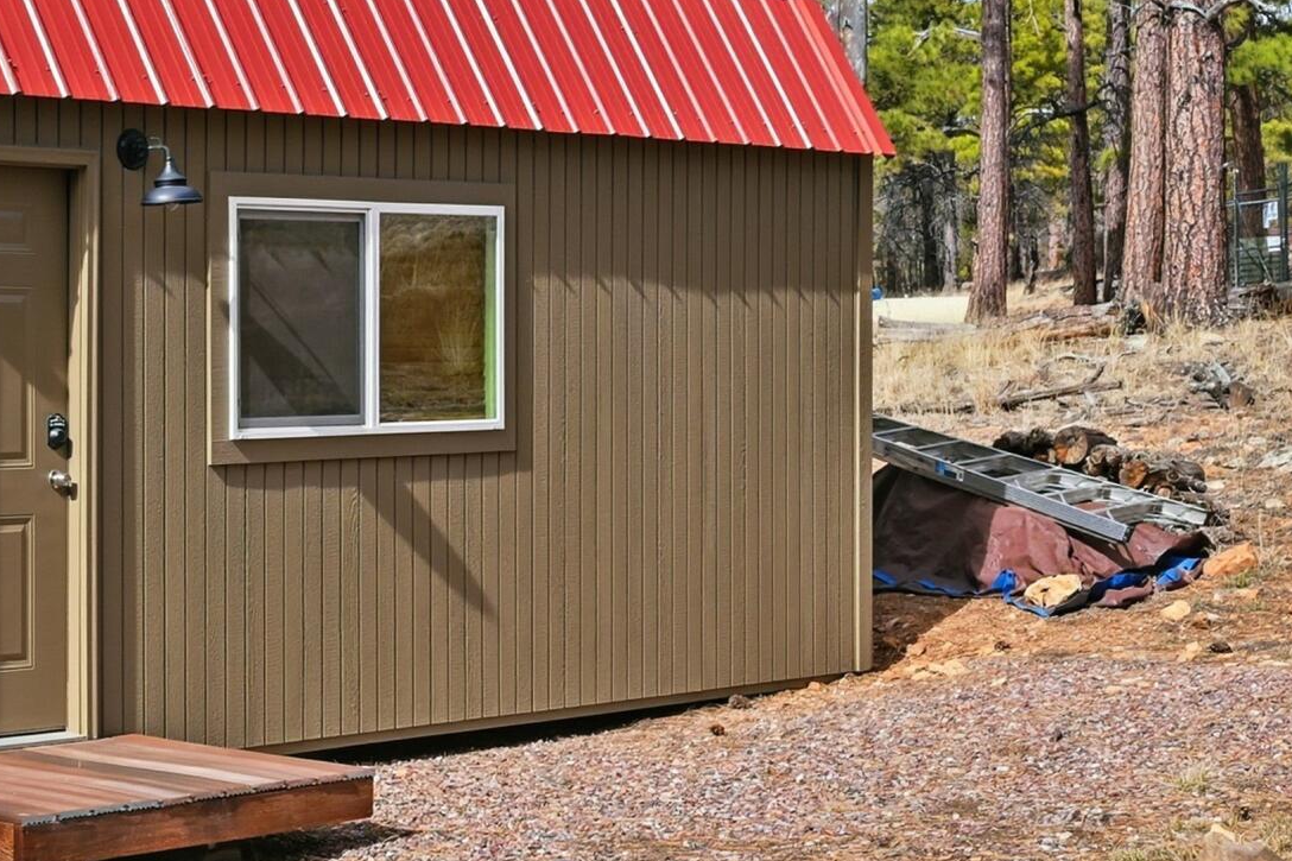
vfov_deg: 16.8
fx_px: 2920
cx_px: 208
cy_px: 347
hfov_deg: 24.4
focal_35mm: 81
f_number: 9
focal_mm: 29.5
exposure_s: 1/2500
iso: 250
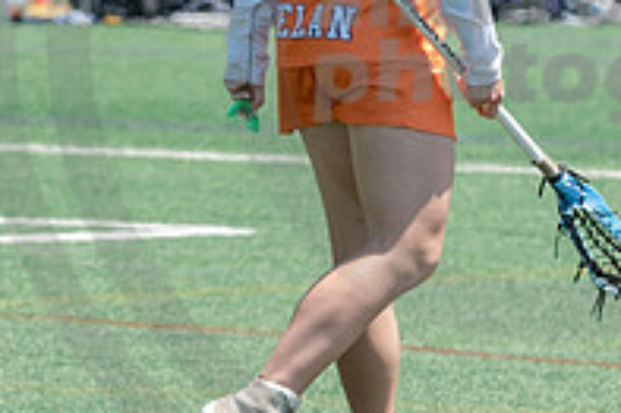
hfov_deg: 1.7
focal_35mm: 1209
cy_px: -101
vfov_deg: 1.1
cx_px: -68
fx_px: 20837
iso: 400
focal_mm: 165
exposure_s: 1/1600
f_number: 5
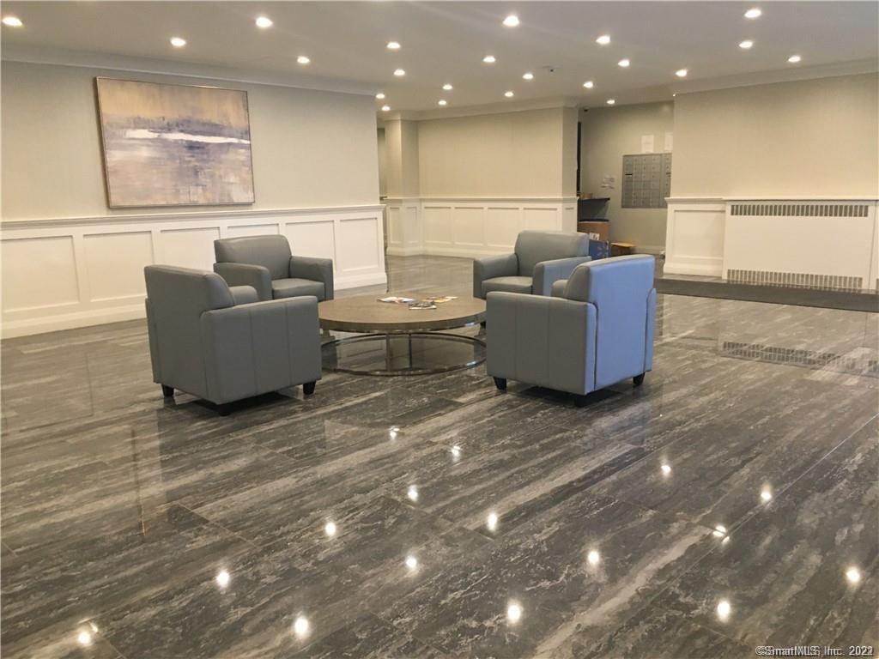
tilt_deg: -9.2
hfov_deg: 61.7
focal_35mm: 29
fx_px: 736
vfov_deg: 48.2
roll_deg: +0.7
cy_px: 330
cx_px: 440
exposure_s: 1/30
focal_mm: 4.15
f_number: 2.2
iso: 160
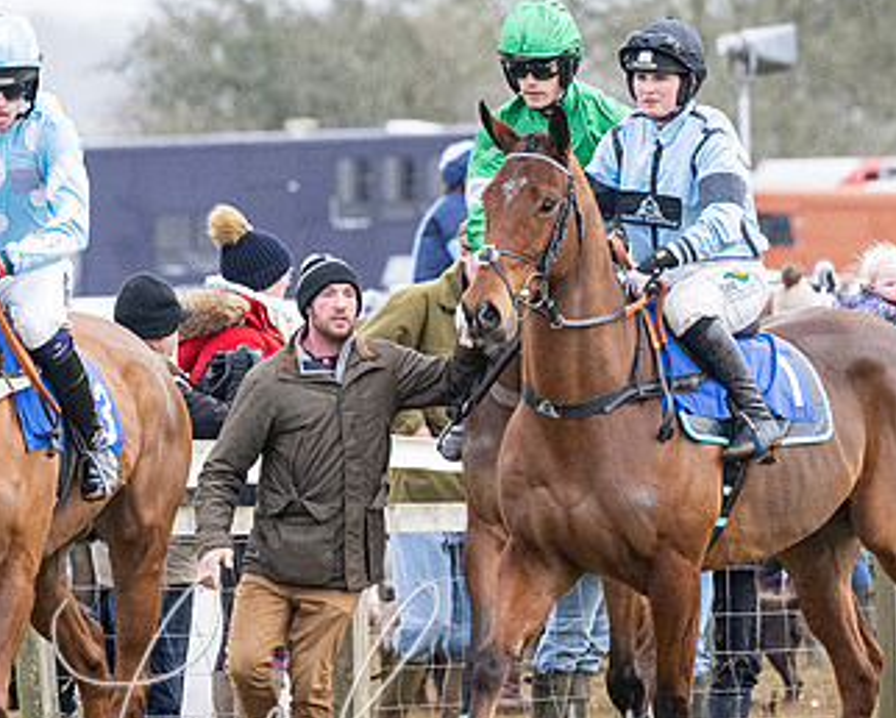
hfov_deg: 2.5
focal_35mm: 760
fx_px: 20166
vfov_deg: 2.0
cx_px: 660
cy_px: 521
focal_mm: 175
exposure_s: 1/1000
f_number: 4
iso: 800
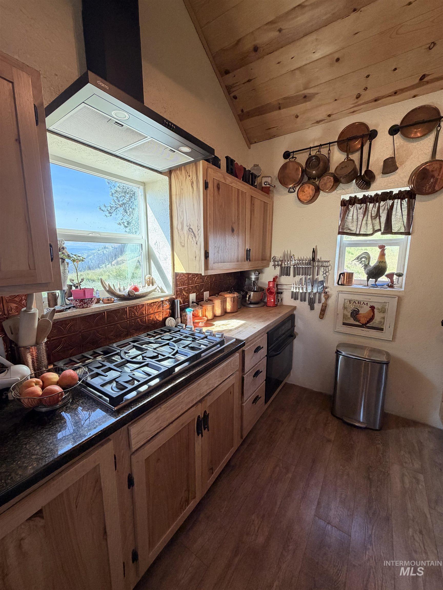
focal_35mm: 14
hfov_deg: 85.7
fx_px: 239
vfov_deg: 102.1
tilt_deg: -9.6
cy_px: 295
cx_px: 222
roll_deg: -0.4
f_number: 2.2
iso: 200
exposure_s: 1/120
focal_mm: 2.22
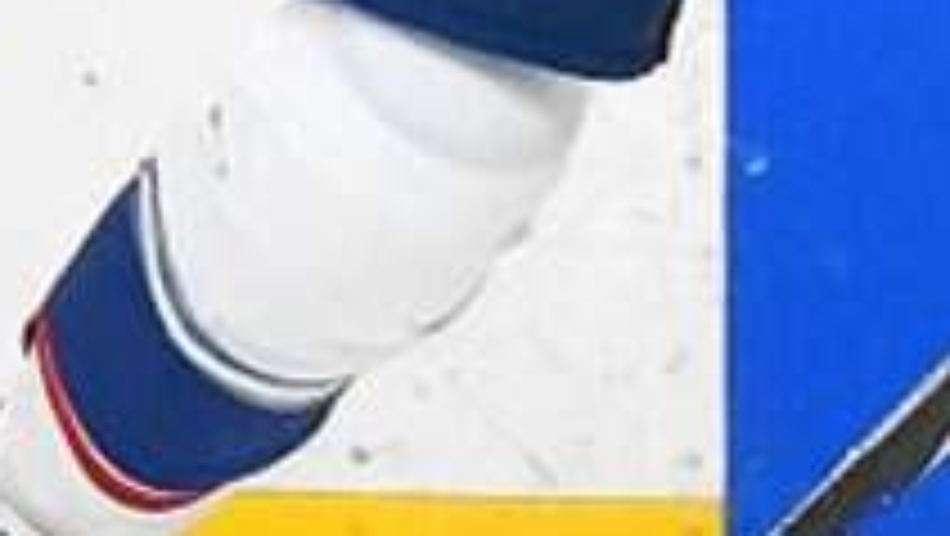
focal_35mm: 1367
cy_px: -419
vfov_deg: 0.9
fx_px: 34457
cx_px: 1207
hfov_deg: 1.6
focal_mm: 230
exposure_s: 1/1000
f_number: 5.6
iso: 4000
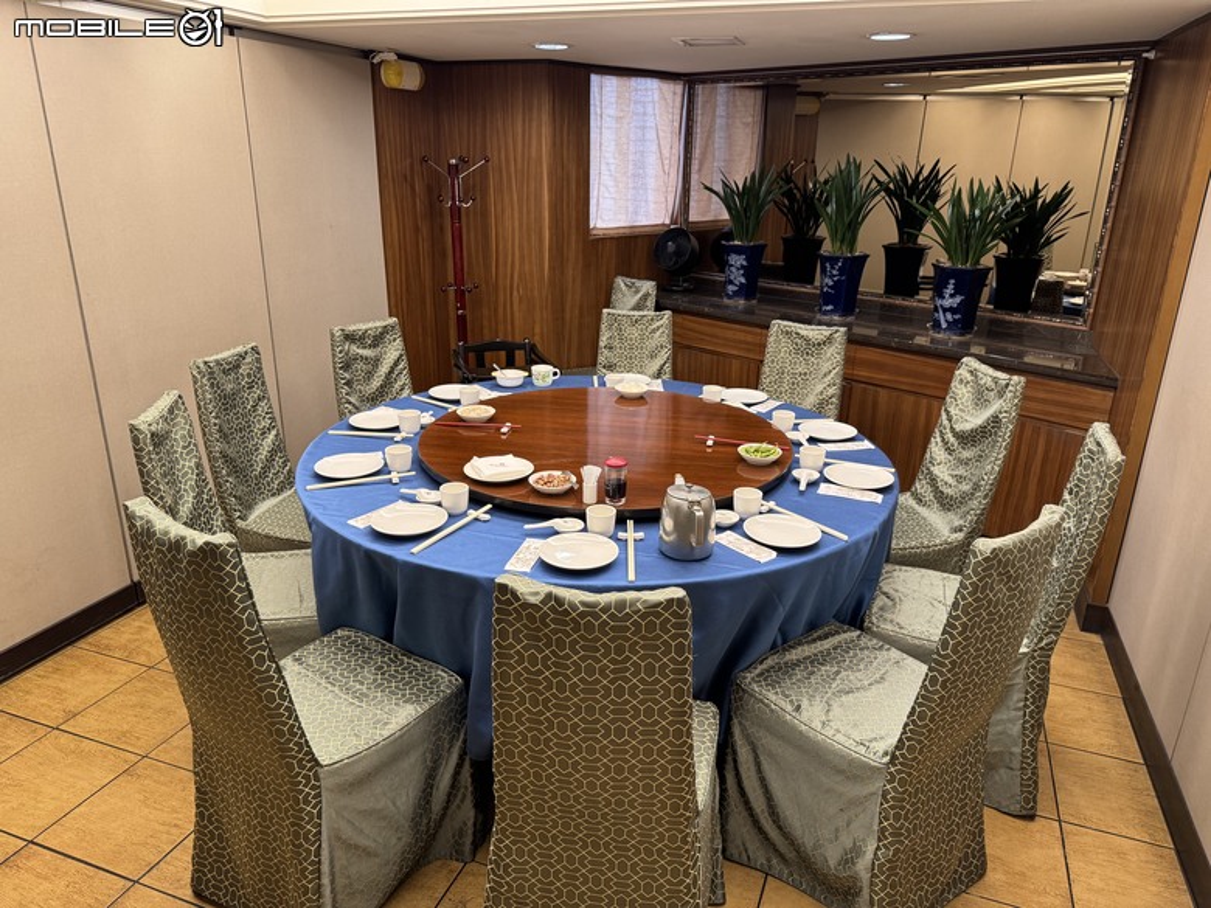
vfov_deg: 56.8
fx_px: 840
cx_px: 606
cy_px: 454
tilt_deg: -19.8
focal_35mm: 24
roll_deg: -0.6
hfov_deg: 71.6
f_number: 1.78
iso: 250
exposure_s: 1/60
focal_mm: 6.76
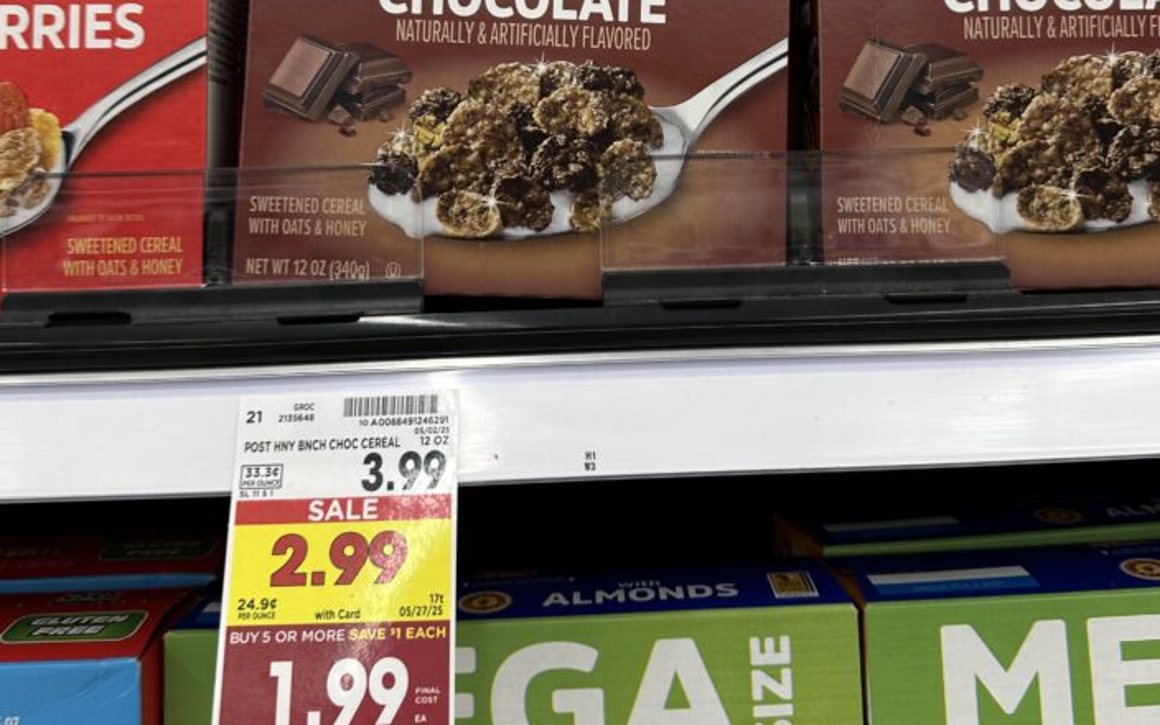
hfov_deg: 52.7
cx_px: 605
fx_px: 1170
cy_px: 86
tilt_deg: +5.1
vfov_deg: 32.8
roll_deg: +0.6
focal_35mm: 37
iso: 64
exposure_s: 1/62
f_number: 1.78
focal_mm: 6.86
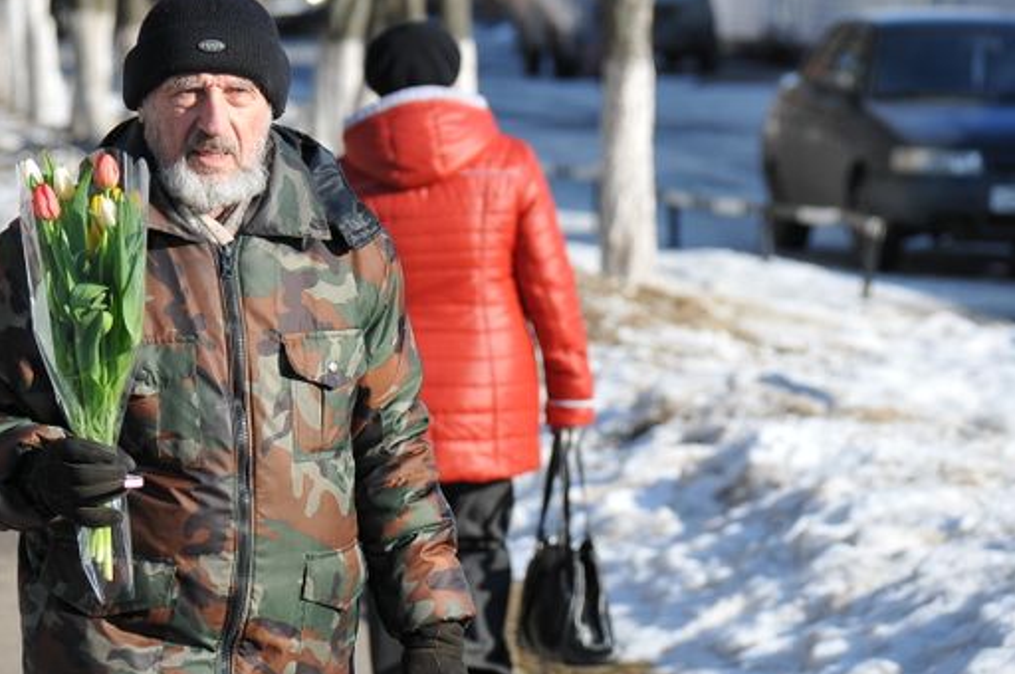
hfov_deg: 7.4
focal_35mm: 278
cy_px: 315
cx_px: 395
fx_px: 7819
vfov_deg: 4.9
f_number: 5.6
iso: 200
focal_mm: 135
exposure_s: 1/500
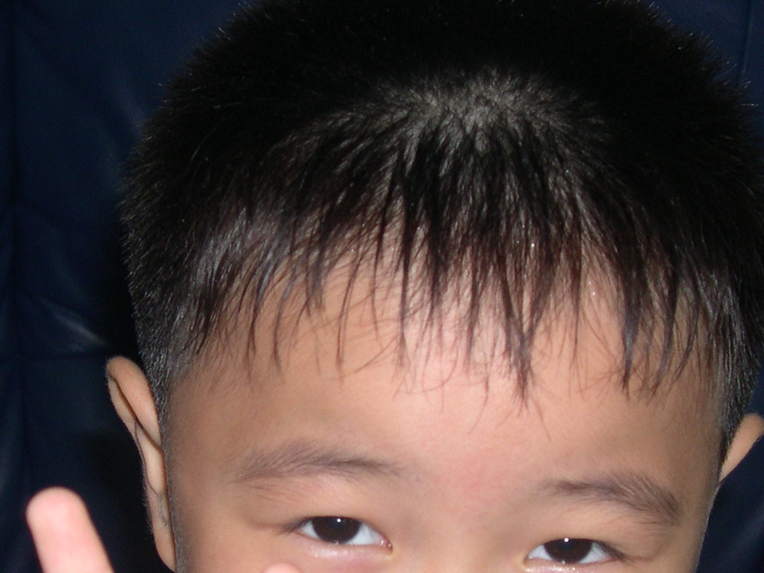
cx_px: 284
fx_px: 2119
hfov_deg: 20.4
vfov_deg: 15.3
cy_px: 463
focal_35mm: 96
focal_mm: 10.1
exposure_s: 1/60
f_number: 3.1
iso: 100
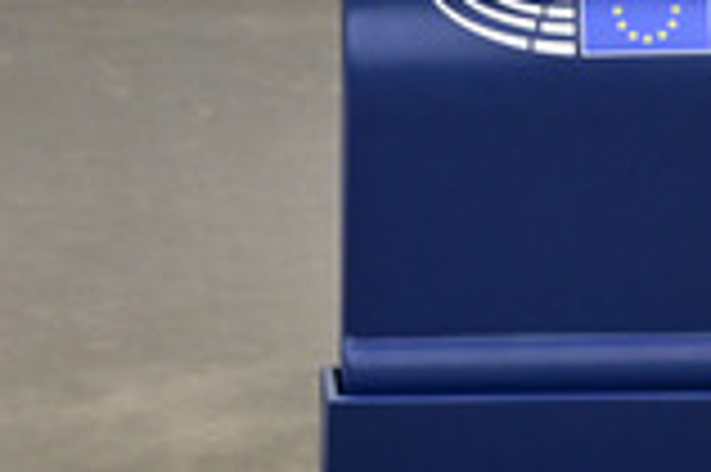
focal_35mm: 571
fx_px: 11265
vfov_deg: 2.4
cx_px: 562
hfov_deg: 3.6
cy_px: -36
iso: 1250
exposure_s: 1/320
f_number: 2.8
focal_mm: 200
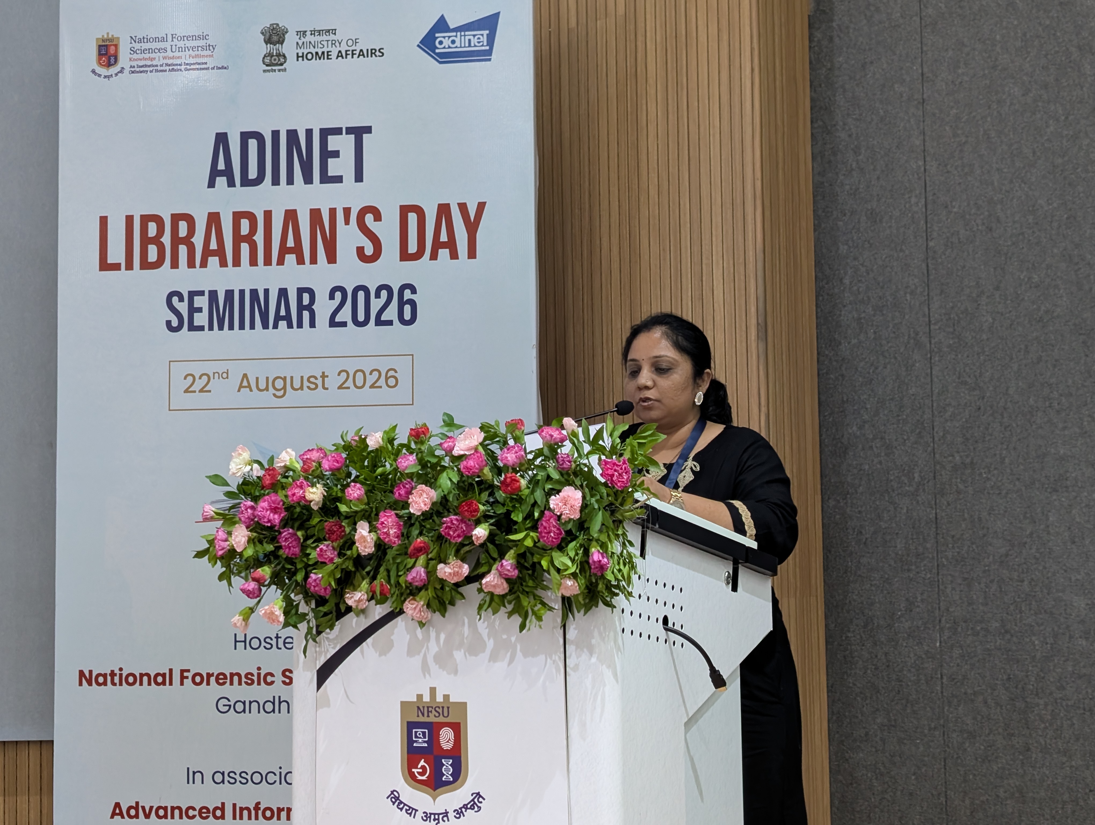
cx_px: 548
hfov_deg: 38.9
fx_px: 1552
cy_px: 412
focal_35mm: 49
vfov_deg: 29.7
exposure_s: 1/25
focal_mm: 6.9
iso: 292
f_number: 1.68
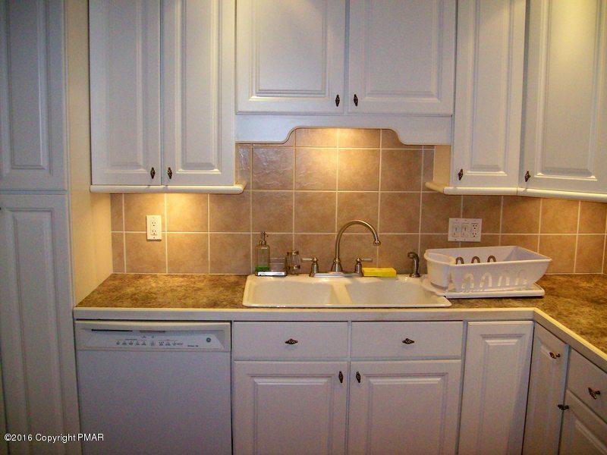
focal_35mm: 36
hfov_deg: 51.4
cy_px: 228
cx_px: 304
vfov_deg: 39.7
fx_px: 631
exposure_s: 1/64
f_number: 2.7
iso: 200
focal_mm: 6
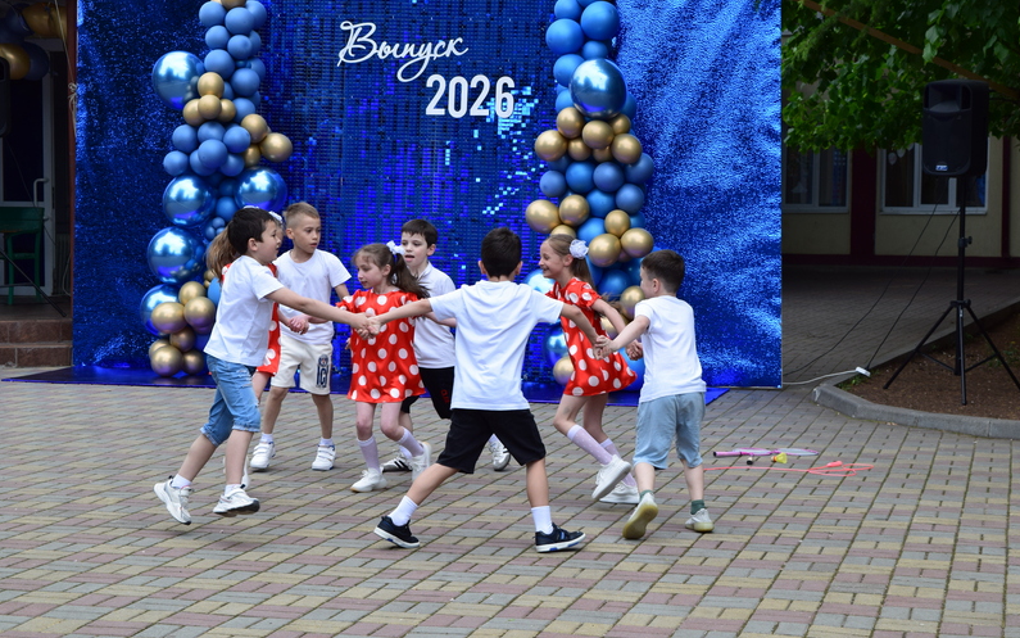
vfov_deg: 16.3
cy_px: 324
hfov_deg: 25.8
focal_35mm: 80
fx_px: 2224
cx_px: 512
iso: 400
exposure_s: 1/400
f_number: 11
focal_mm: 52
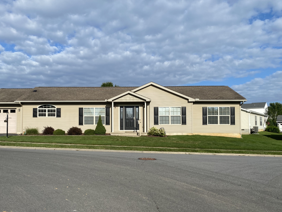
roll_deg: +0.0
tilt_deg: +1.4
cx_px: 129
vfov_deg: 44.0
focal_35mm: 32
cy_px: 121
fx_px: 261
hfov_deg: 56.7
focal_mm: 4.25
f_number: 1.8
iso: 32
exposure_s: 1/4115
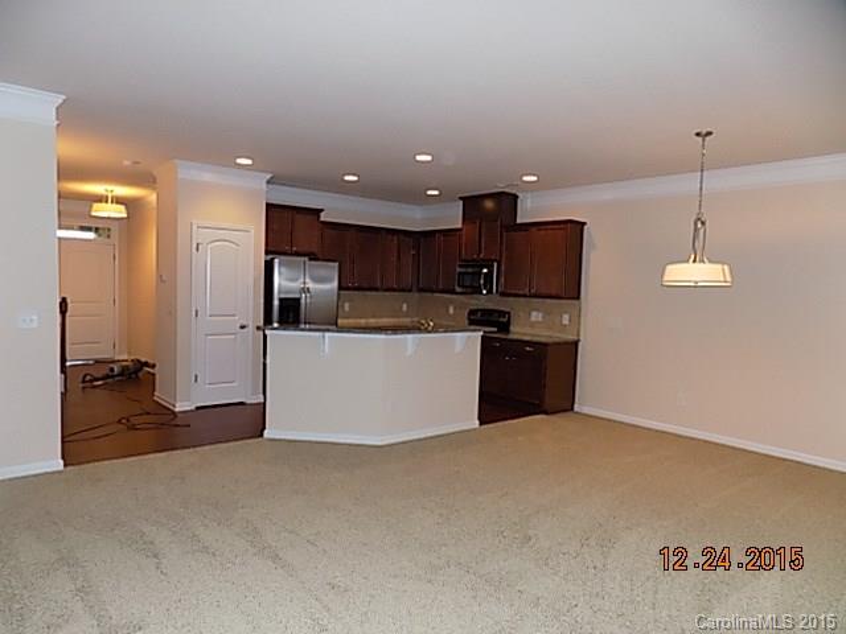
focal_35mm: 23
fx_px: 562
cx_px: 423
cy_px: 317
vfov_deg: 58.9
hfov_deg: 73.9
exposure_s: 1/30
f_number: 3.1
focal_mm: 4
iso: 280
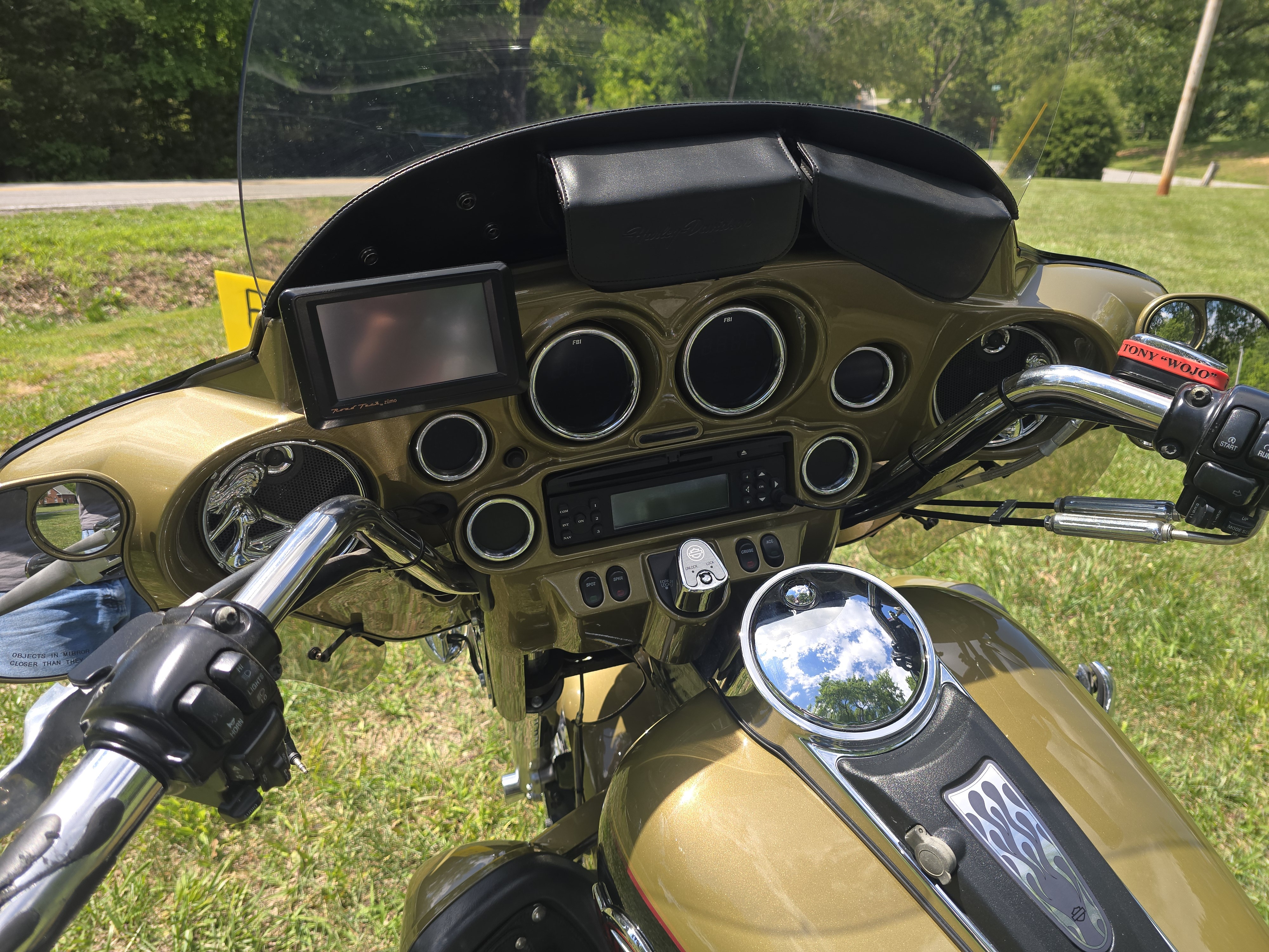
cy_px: 476
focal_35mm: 23
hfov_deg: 73.9
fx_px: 843
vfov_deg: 58.9
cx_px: 634
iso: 12
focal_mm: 6.3
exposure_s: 1/352
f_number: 1.7
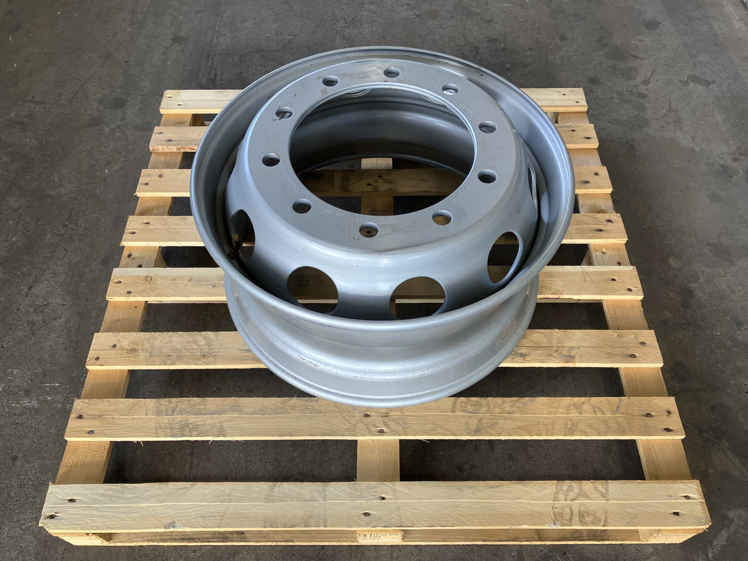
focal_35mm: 28
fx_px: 605
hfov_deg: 63.4
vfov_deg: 49.7
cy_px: 280
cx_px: 374
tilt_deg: -56.2
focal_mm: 3.99
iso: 64
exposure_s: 1/100
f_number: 1.8
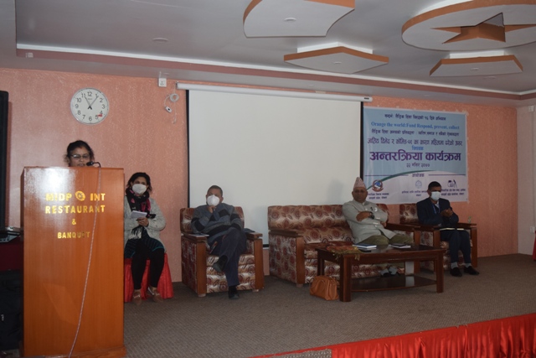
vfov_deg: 36.9
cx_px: 268
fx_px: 536
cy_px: 179
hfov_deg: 53.1
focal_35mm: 36
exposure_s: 1/80
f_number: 4.5
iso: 800
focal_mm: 24
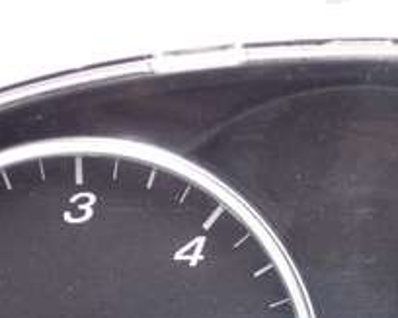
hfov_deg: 8.3
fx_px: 2743
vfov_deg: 6.6
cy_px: 408
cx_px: 373
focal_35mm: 233
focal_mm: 24.7
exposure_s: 1/60
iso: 800
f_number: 4
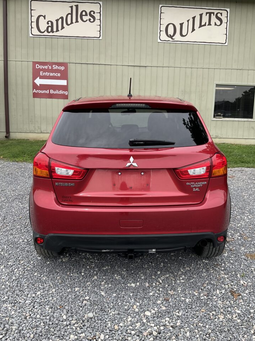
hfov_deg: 45.4
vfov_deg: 58.4
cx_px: 134
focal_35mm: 31
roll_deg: -2.2
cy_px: 167
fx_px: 305
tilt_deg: -8.2
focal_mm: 3
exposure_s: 1/574
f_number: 1.8
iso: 16
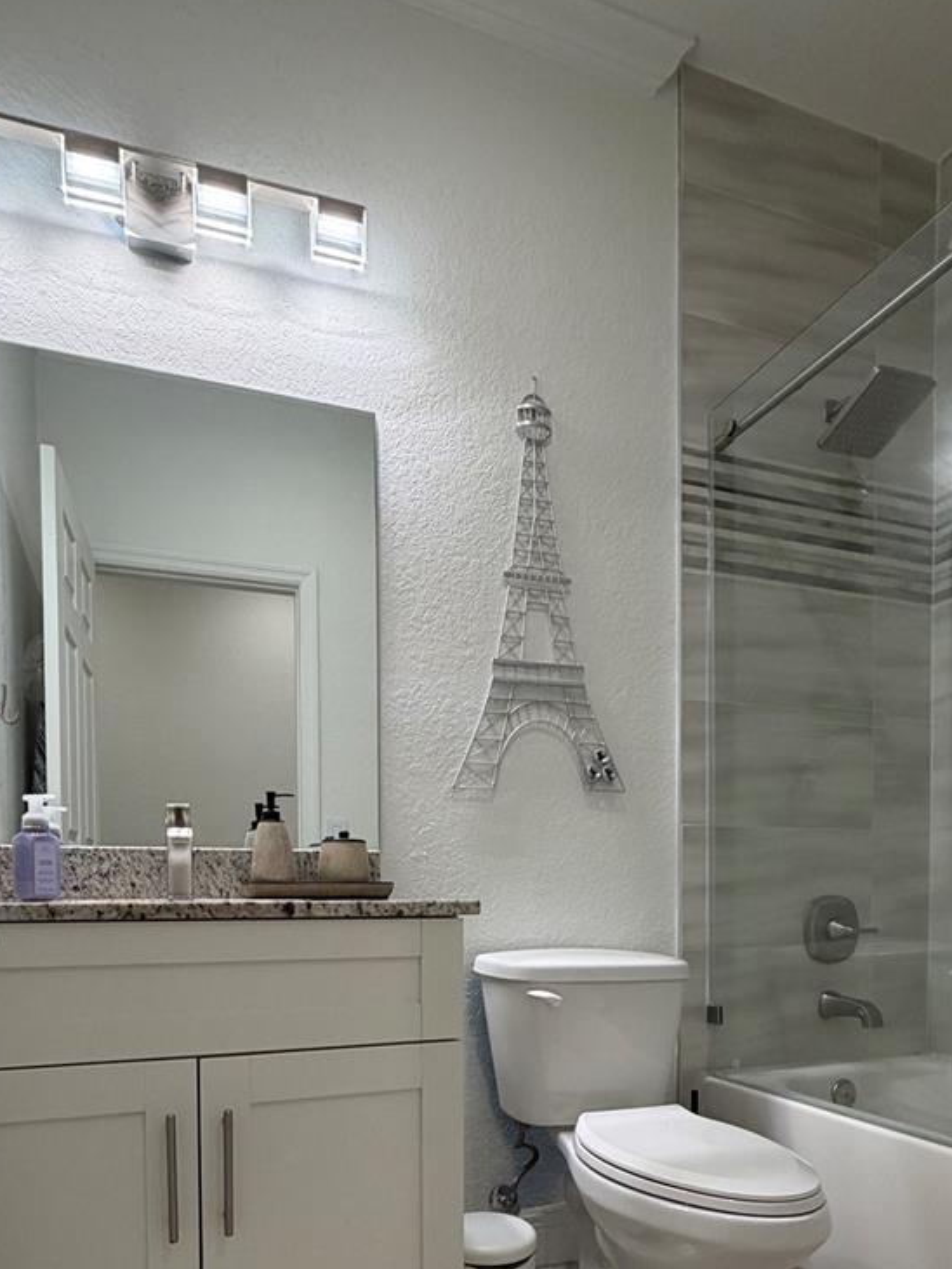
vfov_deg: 69.5
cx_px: 455
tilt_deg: -2.1
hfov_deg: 58.9
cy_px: 937
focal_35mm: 23
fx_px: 843
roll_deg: +1.4
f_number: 2.2
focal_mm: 2.22
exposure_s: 1/120
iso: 200
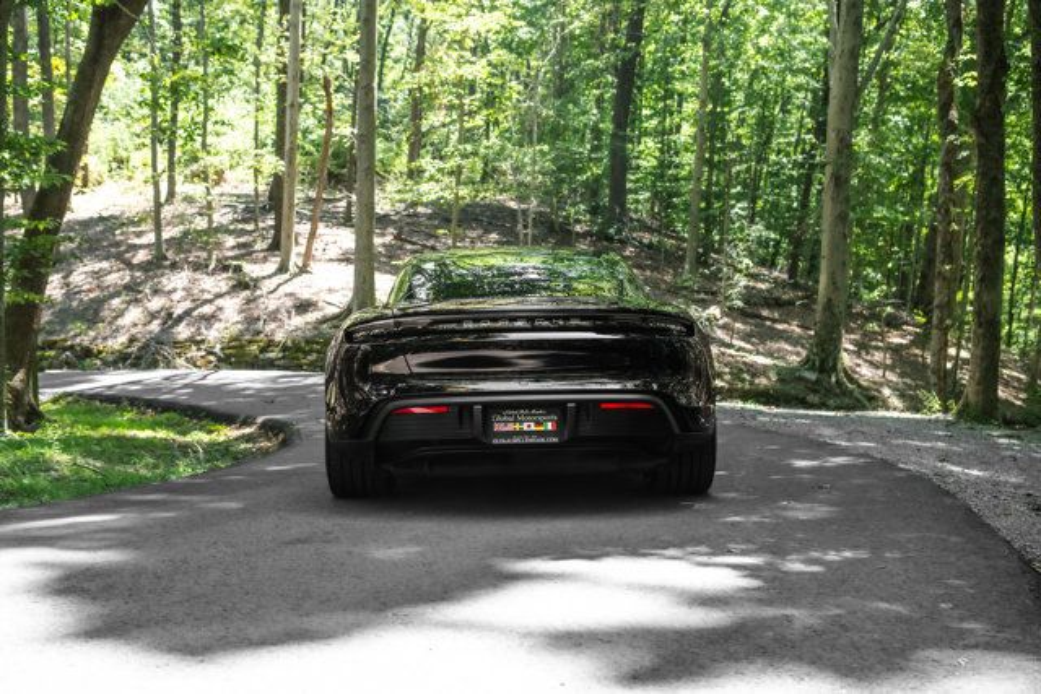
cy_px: 347
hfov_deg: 44.5
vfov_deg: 30.5
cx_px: 520
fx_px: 1273
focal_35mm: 44
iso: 640
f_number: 4.5
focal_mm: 44
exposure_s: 1/800
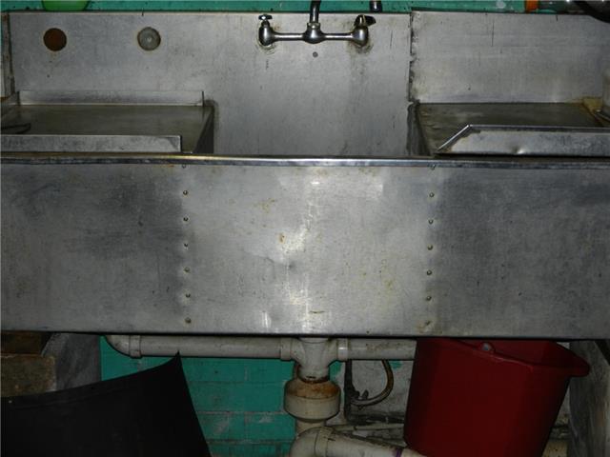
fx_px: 1198
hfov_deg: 28.6
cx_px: 305
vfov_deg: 21.6
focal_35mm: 68
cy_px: 228
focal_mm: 12.3
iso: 200
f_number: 4.6
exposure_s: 1/30
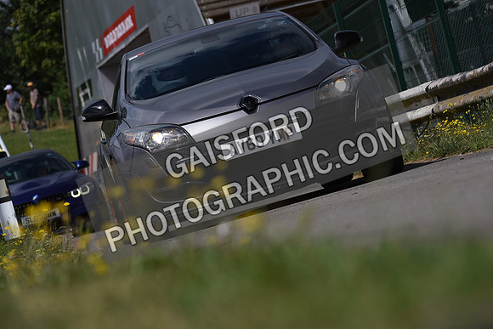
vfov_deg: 6.9
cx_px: 246
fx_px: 2739
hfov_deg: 10.3
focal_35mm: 200
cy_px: 164
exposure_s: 1/1000
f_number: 8
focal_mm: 200
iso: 500
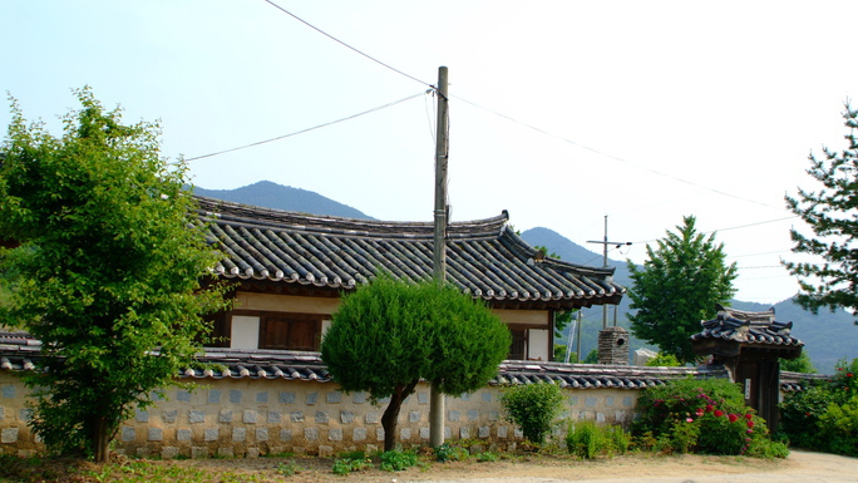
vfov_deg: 26.5
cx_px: 430
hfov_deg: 45.5
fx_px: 1024
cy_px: 270
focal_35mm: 45
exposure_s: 1/750
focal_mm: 28
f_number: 3.5
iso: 100
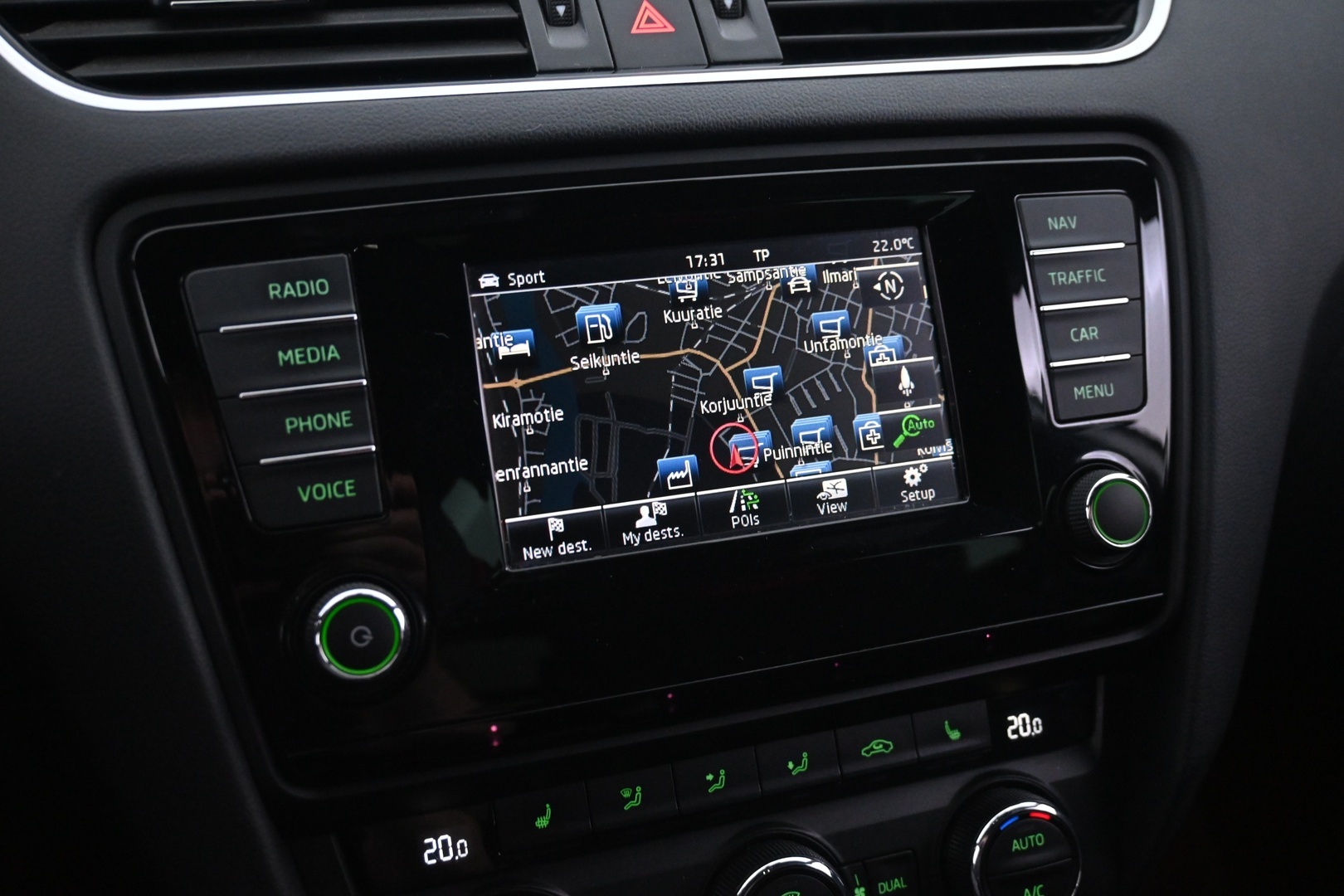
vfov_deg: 36.2
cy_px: 448
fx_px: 1372
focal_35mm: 37
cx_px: 672
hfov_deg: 52.2
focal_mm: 24.5
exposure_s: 1/40
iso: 4000
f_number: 4.2
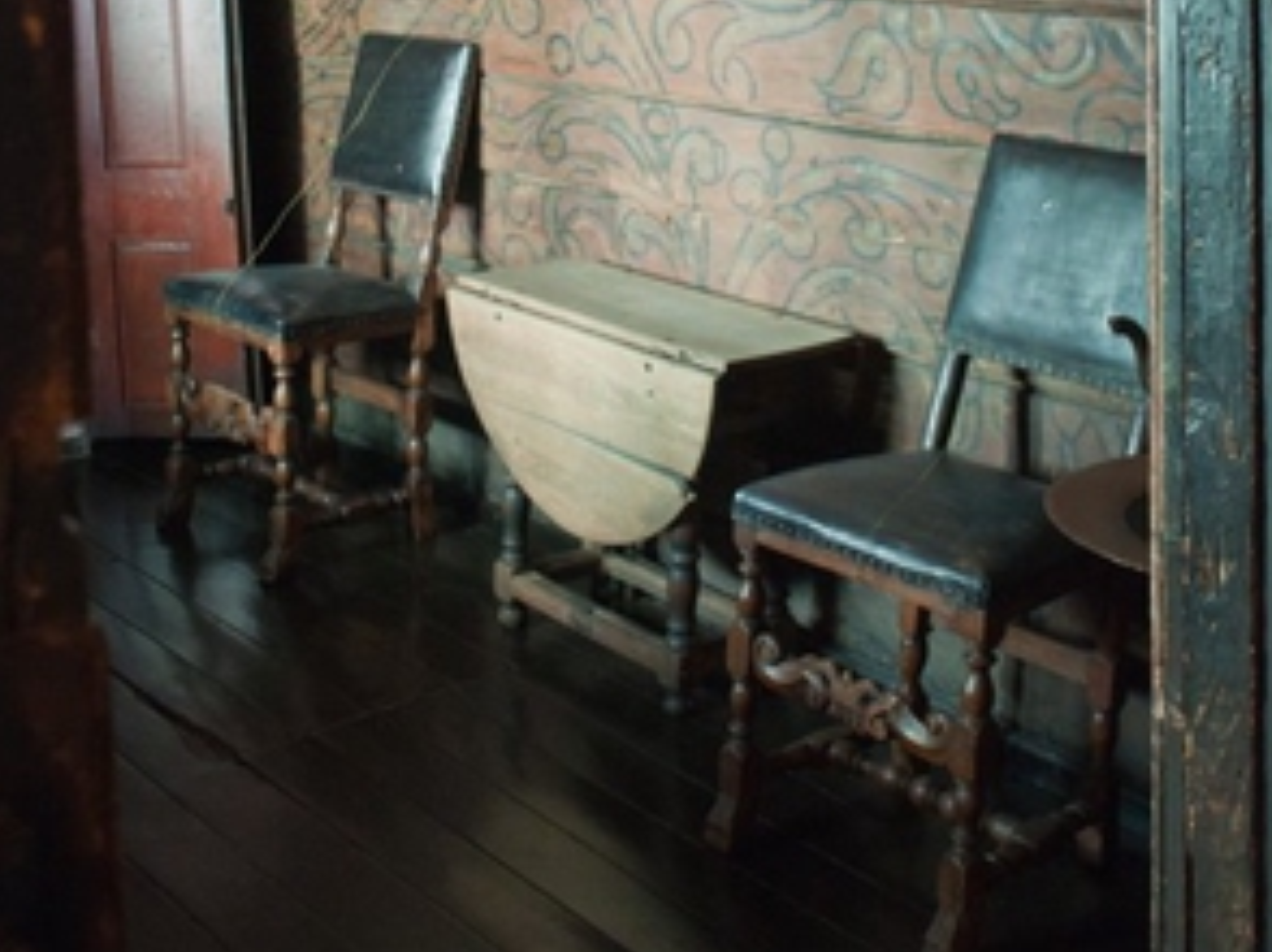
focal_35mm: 53
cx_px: 642
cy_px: 95
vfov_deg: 26.6
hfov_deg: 36.2
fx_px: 1946
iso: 1250
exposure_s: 1/25
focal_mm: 24
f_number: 3.5
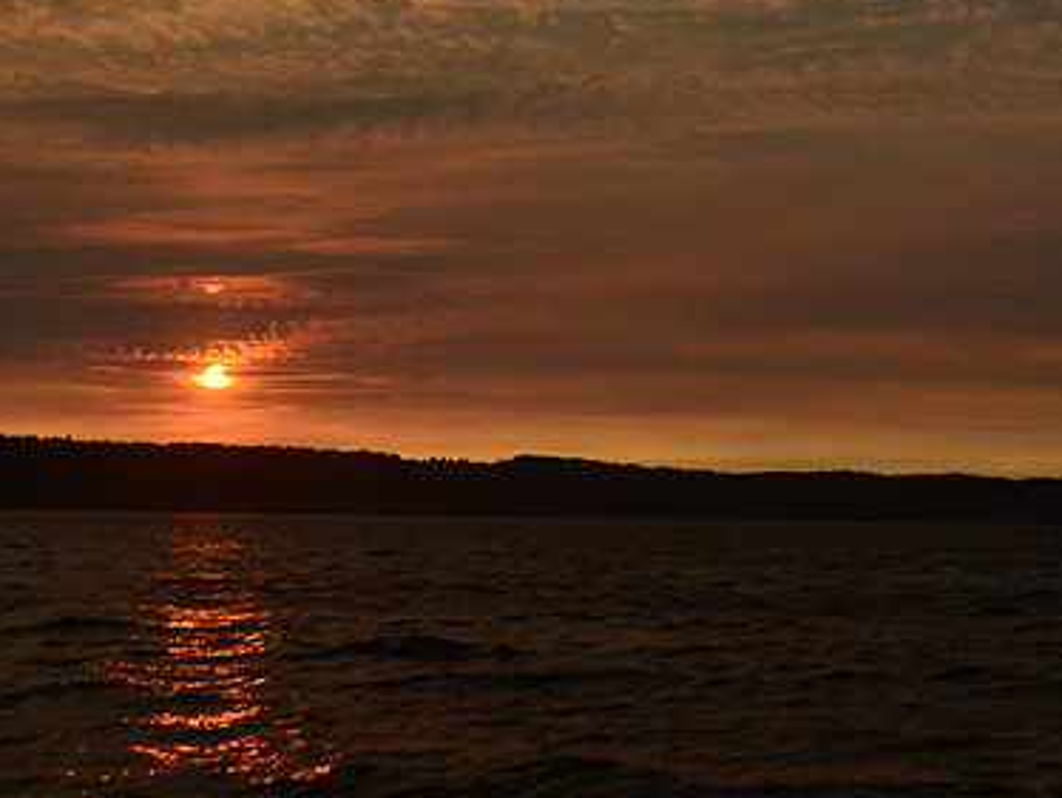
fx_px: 1781
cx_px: 770
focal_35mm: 58
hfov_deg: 32.7
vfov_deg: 25.2
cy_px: 344
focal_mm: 26
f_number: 5.6
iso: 280
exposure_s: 1/125
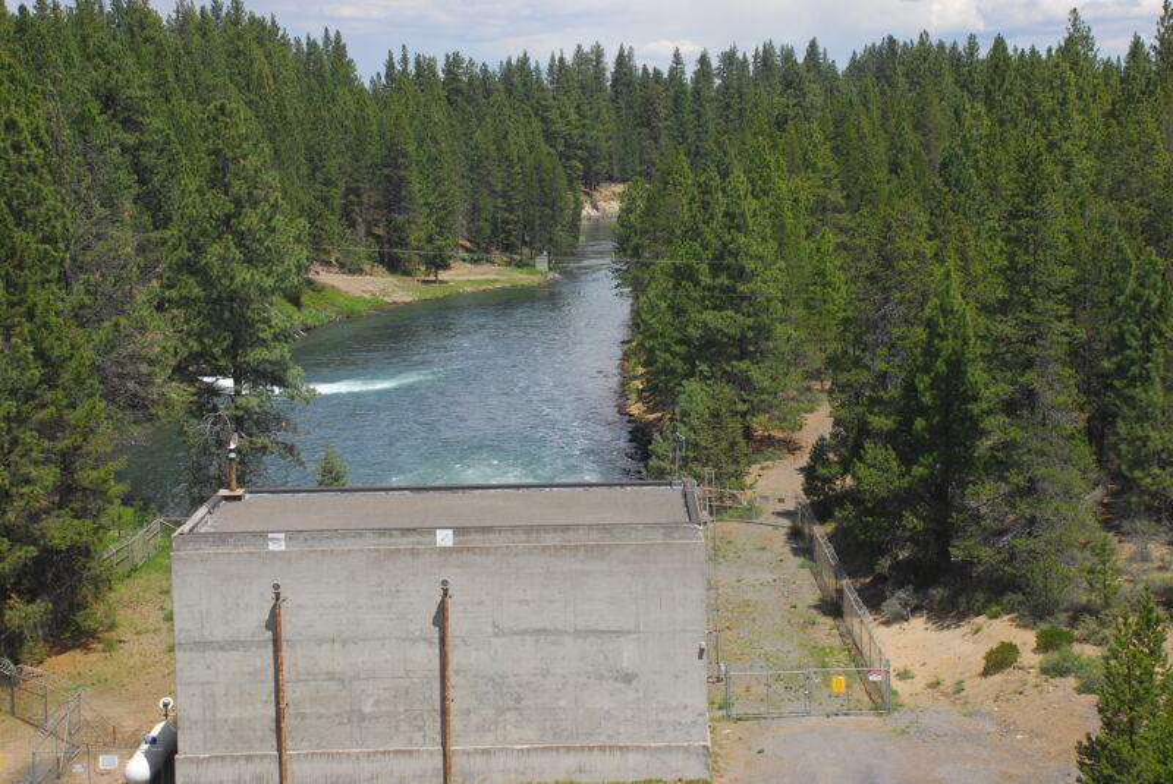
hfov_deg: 33.4
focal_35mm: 60
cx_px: 586
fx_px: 1957
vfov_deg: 22.7
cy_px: 392
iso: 160
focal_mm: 40
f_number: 10
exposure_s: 1/160
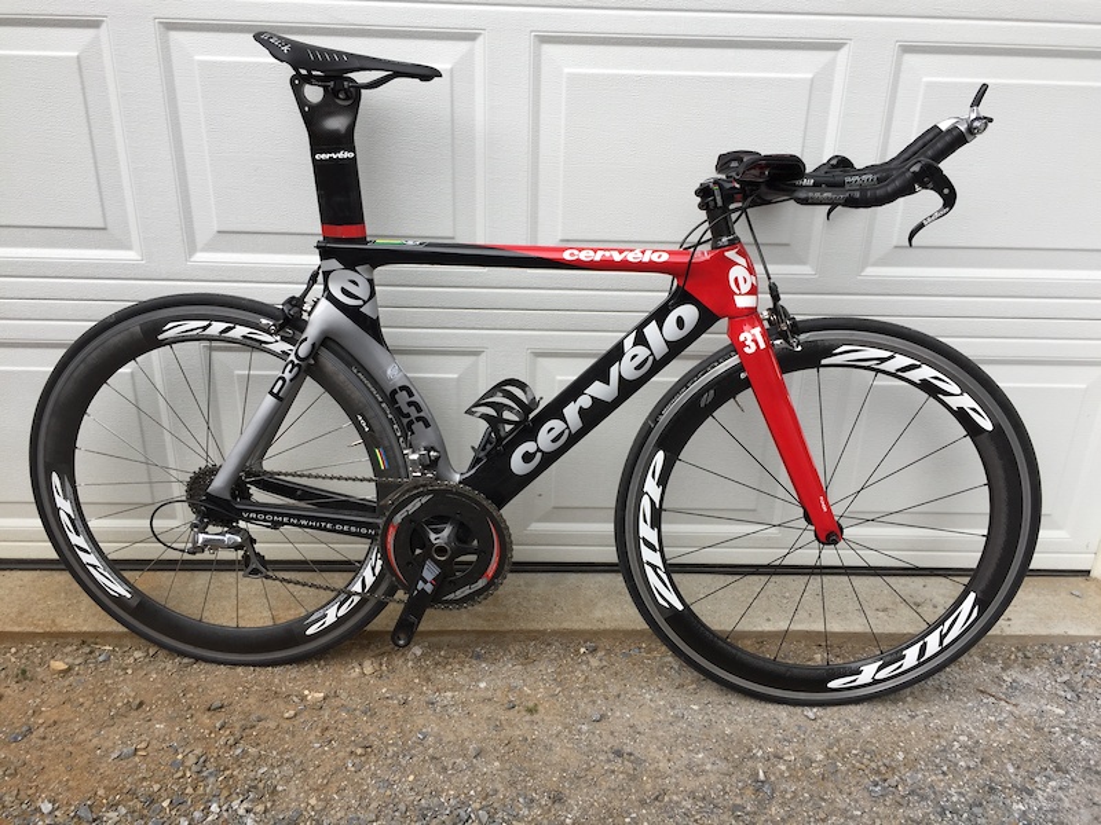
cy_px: 412
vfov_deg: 48.2
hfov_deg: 61.7
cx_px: 550
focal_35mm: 29
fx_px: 922
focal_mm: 4.15
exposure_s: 1/194
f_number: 2.2
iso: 32
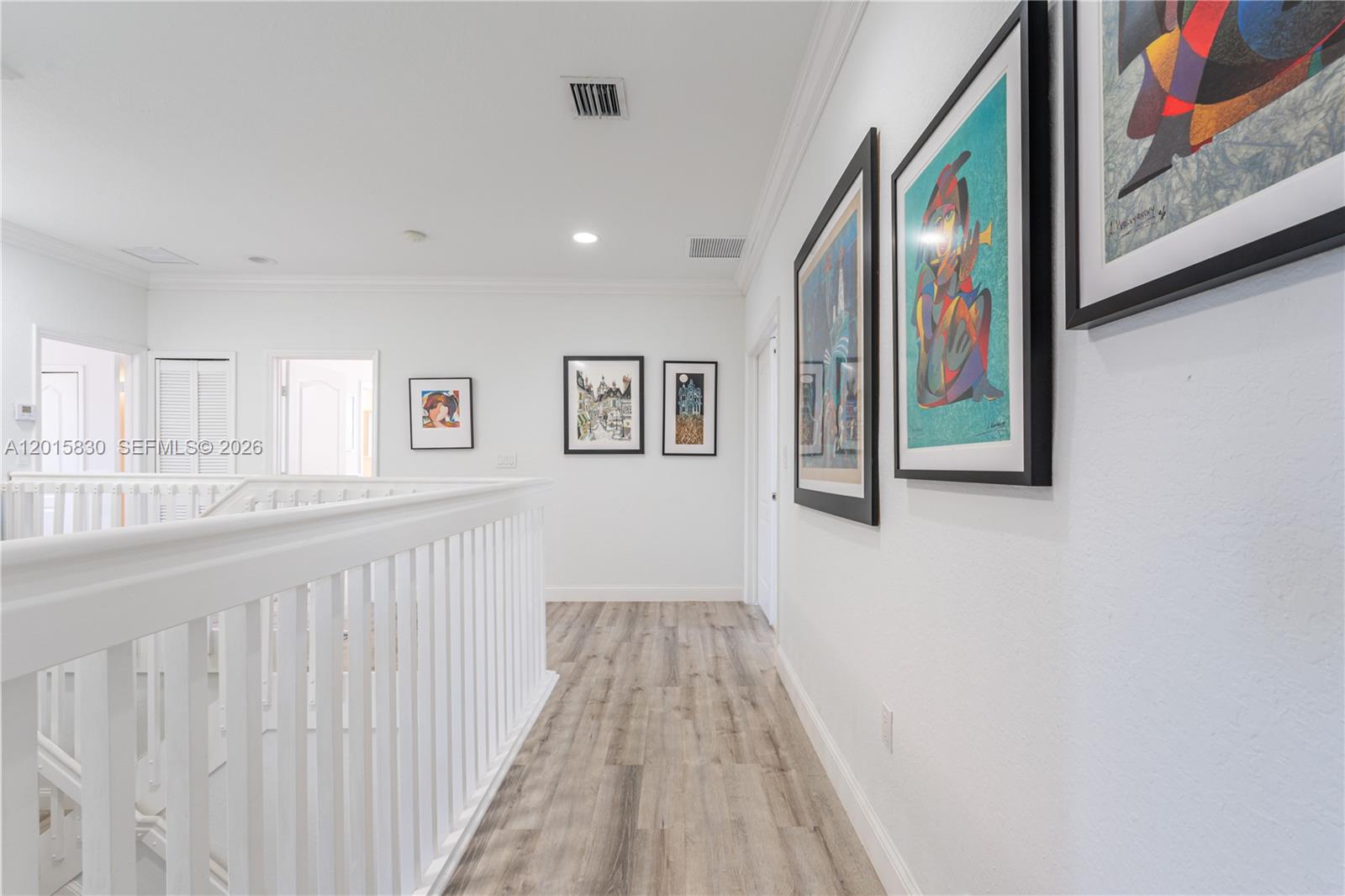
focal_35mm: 16
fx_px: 598
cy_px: 448
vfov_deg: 73.7
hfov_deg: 96.7
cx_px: 672
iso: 200
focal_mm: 16
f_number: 9
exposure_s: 1/15
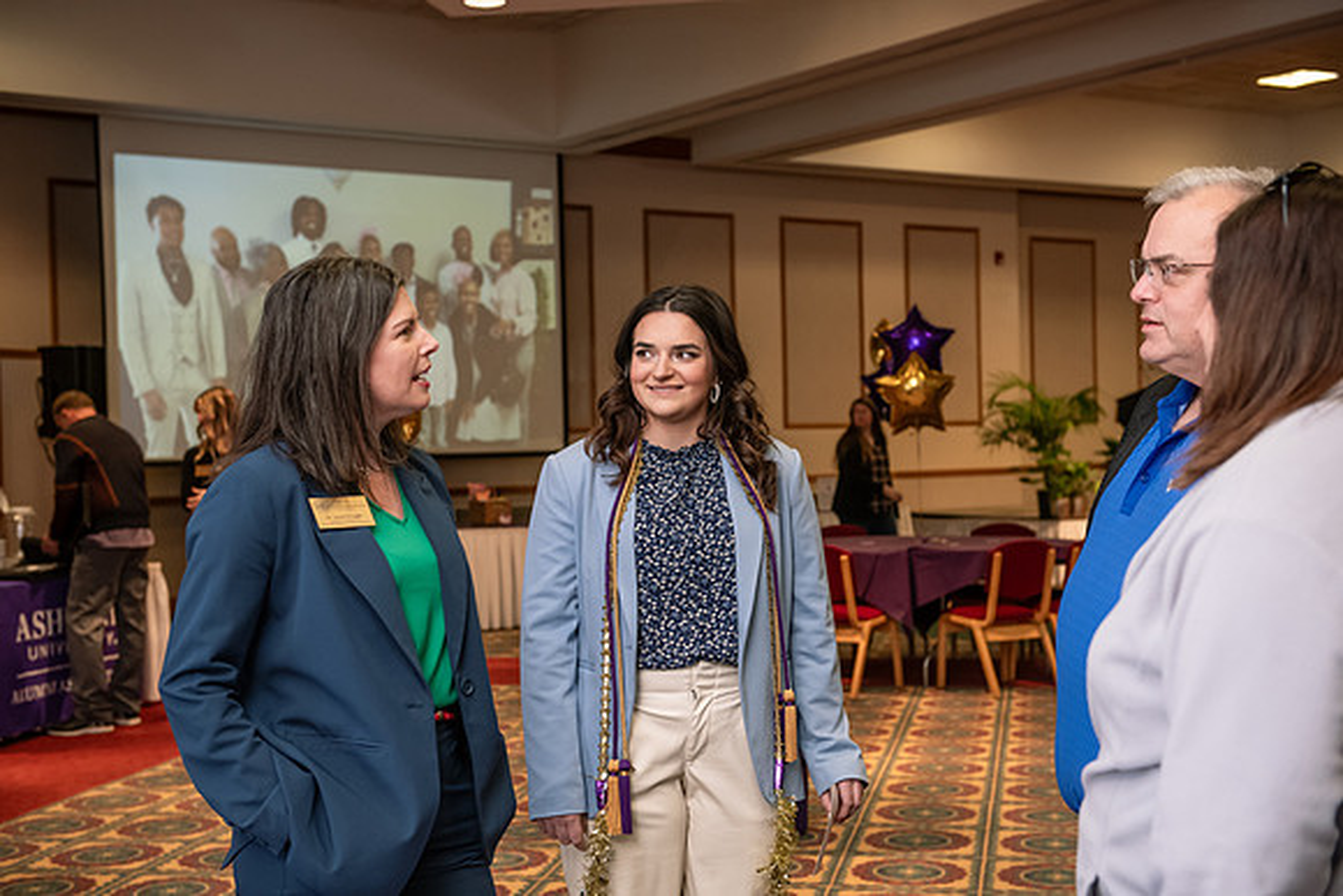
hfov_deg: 38.2
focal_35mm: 52
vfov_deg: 26.0
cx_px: 672
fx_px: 1940
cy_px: 448
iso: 2000
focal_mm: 52
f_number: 4
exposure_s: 1/160
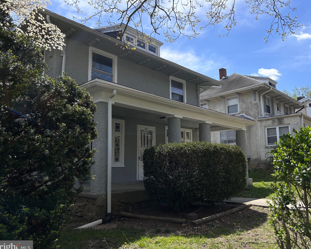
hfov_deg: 62.2
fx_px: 258
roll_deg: +0.9
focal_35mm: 28
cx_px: 163
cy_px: 125
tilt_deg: +8.6
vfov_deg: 51.5
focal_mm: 5.7
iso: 50
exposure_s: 1/5076
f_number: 1.5
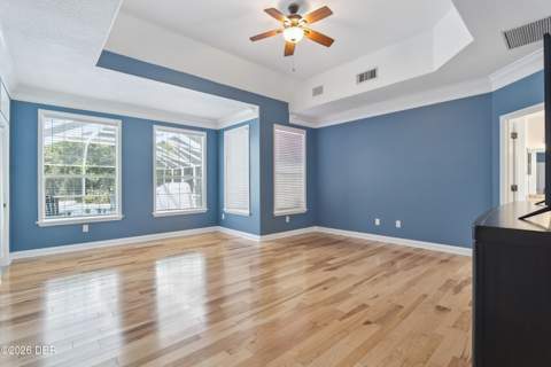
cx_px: 276
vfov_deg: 73.7
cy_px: 184
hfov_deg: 96.7
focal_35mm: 16
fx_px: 245
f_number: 9
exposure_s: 1/25
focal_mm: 16
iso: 800
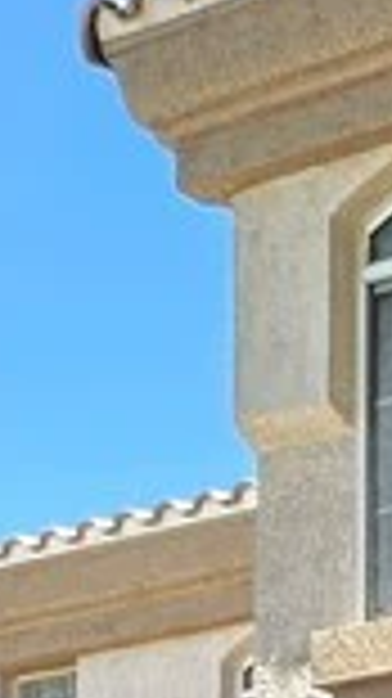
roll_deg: -0.2
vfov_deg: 16.4
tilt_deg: +0.7
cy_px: 1382
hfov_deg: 7.7
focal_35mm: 101
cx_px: 1604
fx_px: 1869
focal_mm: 2.22
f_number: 2.2
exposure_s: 1/209
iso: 40
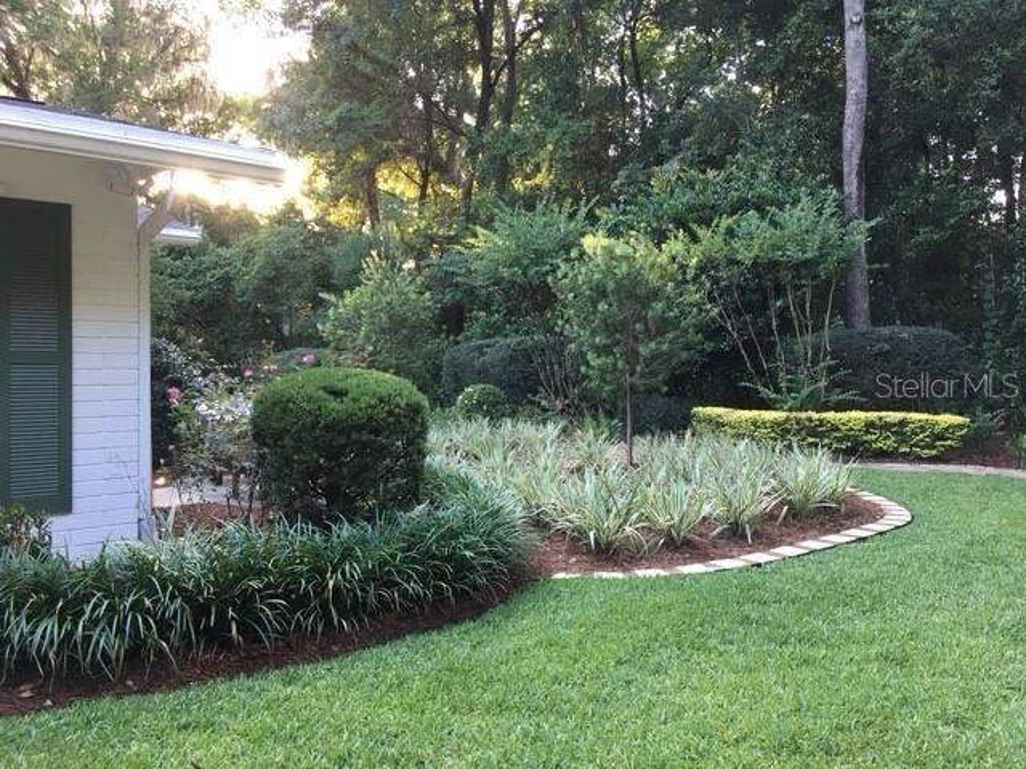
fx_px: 860
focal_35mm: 29
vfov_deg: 48.2
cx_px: 513
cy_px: 384
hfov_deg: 61.7
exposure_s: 1/15
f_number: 2.2
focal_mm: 4.15
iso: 25
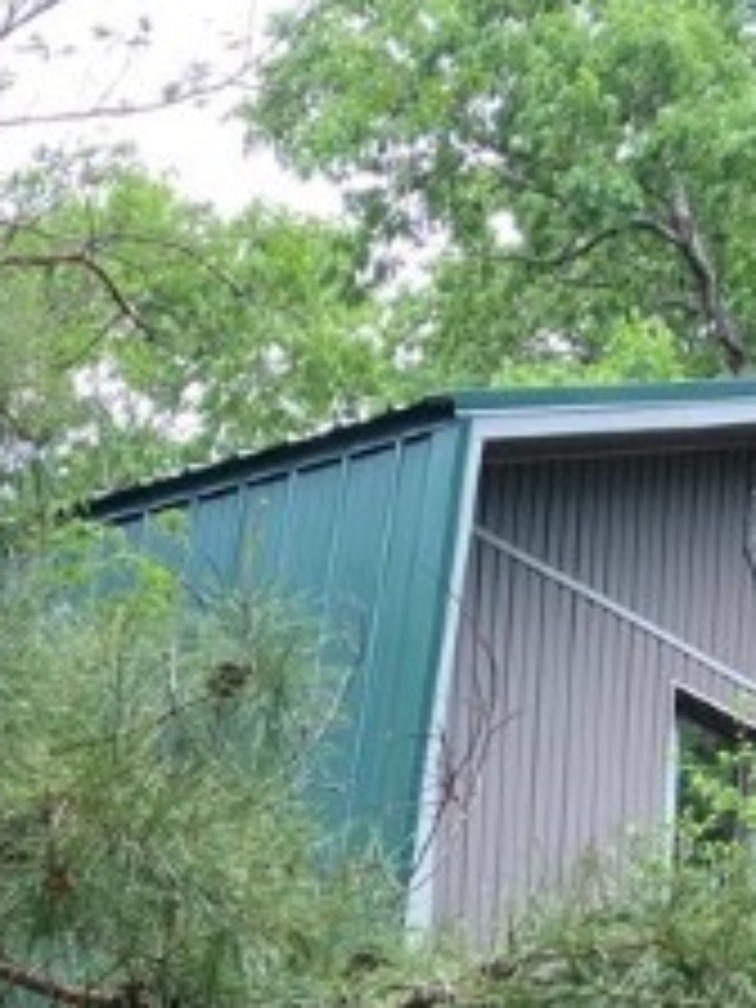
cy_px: 1665
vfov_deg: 17.6
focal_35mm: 96
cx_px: -207
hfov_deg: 14.8
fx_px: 2795
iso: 25
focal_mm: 3.99
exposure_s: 1/121
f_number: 1.8
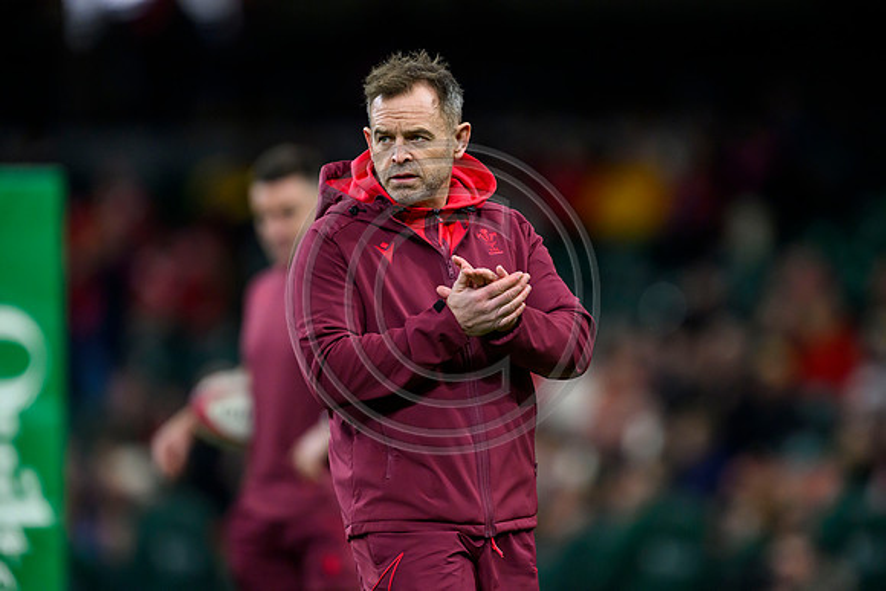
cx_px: 443
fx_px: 13785
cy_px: 296
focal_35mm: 560
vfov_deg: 2.5
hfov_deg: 3.7
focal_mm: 560
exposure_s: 1/1600
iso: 5000
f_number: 4
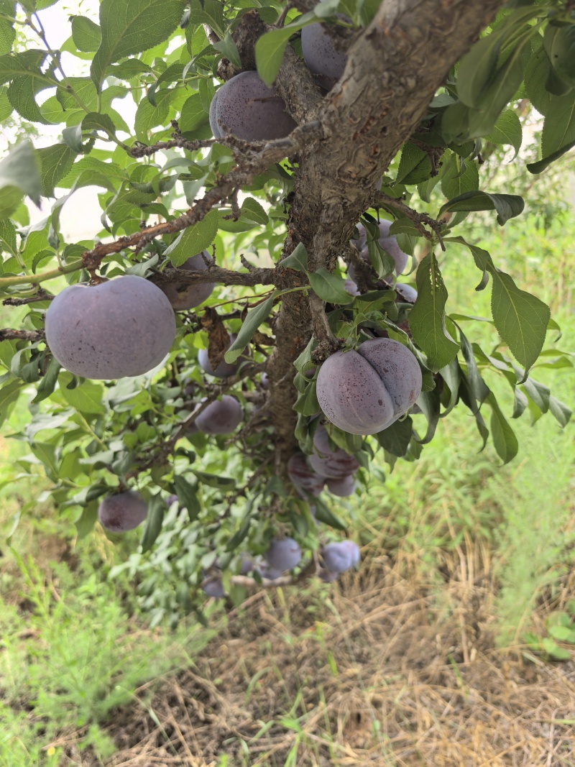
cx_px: 288
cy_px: 384
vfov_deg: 65.3
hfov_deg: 51.3
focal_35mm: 27
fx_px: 598
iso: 50
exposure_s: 1/207
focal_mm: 6.98
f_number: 2
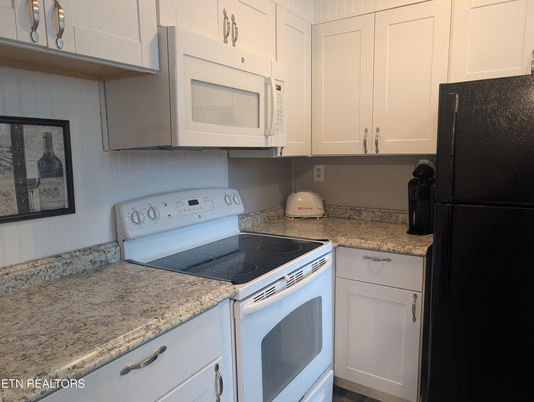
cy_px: 201
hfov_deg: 71.5
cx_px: 267
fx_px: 371
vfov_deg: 56.9
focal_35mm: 24
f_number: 1.68
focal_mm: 6.9
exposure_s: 1/60
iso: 283
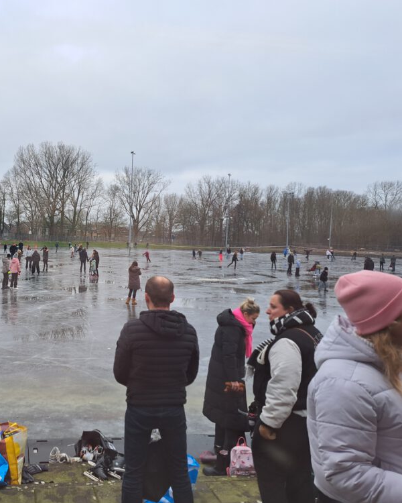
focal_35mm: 32
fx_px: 476
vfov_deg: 55.7
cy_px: 247
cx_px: 72
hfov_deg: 43.3
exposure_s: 1/100
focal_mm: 5.23
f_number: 1.8
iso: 50
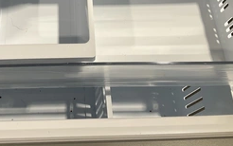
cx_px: 74
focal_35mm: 50
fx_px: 318
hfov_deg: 39.7
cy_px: 15
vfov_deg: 25.1
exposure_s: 1/122
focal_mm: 3
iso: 40
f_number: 1.8
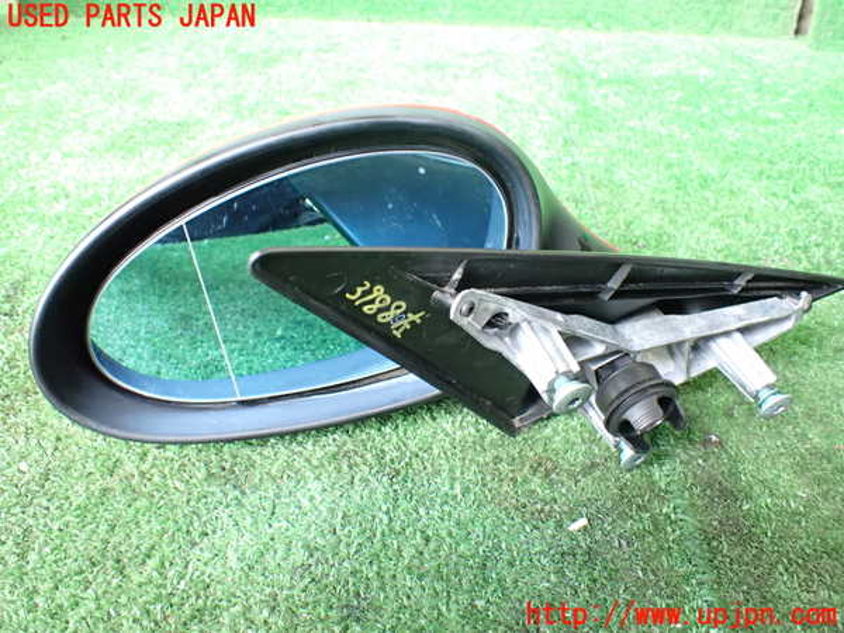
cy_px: 316
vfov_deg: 46.8
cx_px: 422
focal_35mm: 30
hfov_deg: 60.0
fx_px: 731
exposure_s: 1/60
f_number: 2.3
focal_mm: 5.4
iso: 800
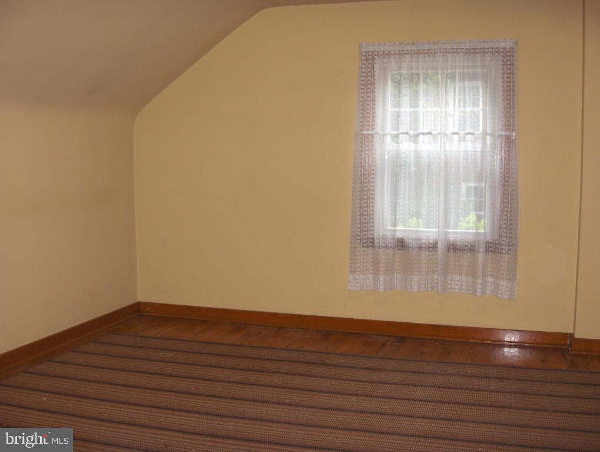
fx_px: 677
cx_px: 300
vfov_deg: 36.9
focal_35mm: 39
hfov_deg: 47.8
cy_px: 226
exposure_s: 1/60
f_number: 2.8
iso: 100
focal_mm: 8
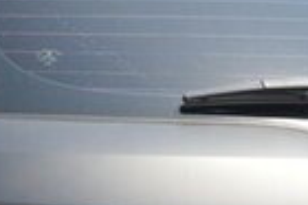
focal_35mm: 170
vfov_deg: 8.0
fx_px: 1453
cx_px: -79
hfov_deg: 11.8
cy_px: 257
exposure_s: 1/200
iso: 100
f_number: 5.6
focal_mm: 24
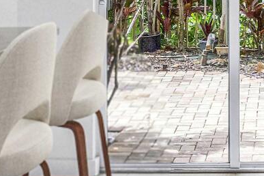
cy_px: -62
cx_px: 278
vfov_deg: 10.8
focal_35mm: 124
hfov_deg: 16.1
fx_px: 909
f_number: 8
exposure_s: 1/160
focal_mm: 16
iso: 500
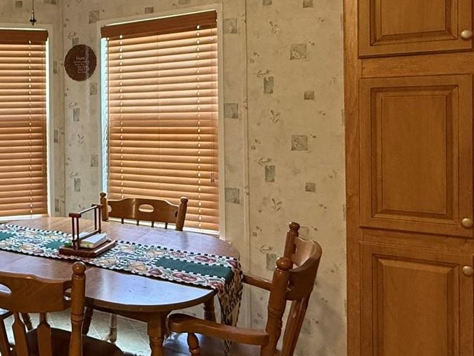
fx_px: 452
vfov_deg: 42.4
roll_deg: +0.3
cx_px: 80
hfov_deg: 51.1
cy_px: 118
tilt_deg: +0.4
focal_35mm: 33
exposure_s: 1/60
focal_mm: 2.22
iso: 320
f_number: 2.2
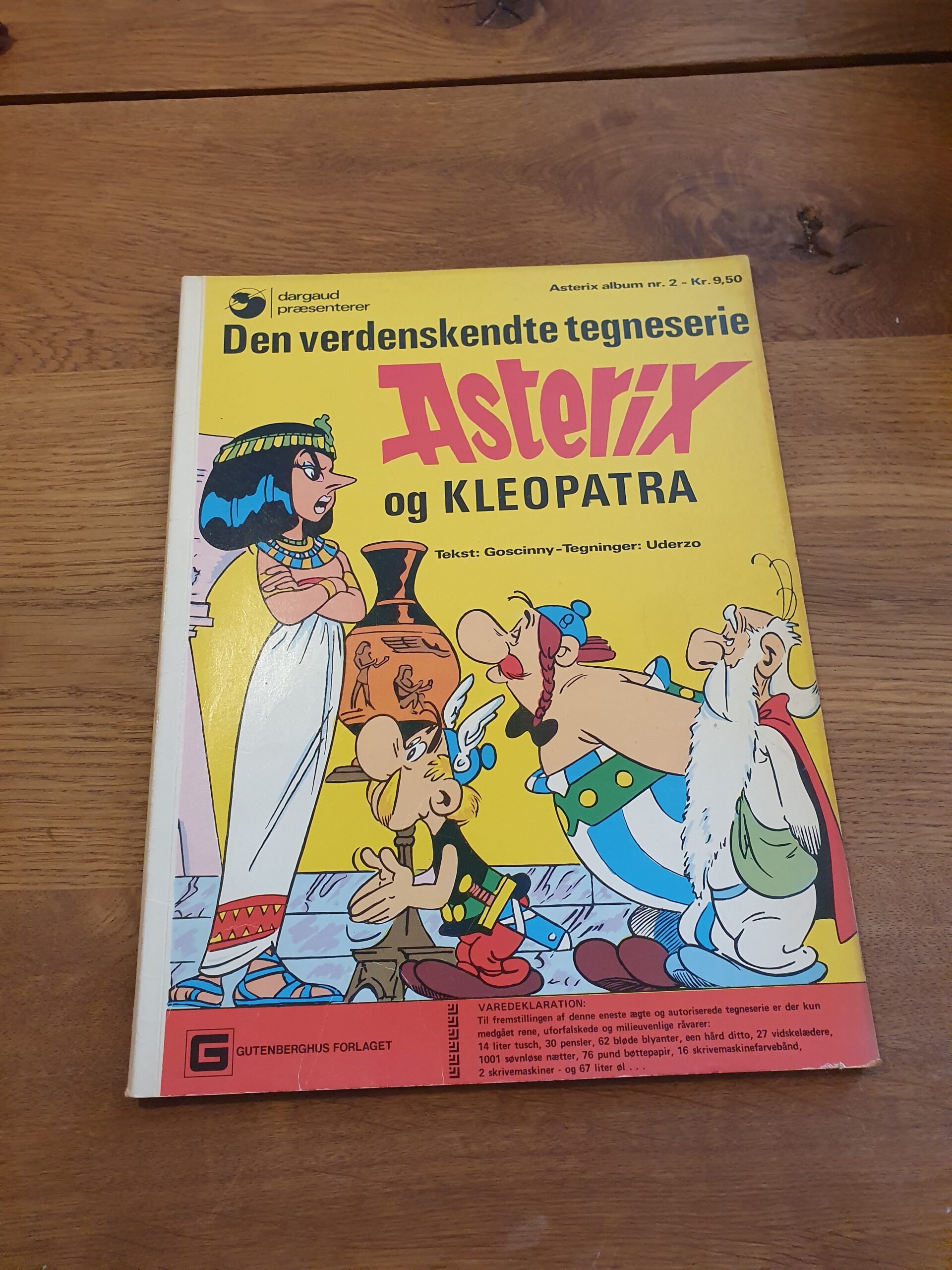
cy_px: 635
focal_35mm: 26
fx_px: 953
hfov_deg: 53.1
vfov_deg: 67.3
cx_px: 476
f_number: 2.4
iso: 500
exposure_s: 1/50
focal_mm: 4.32
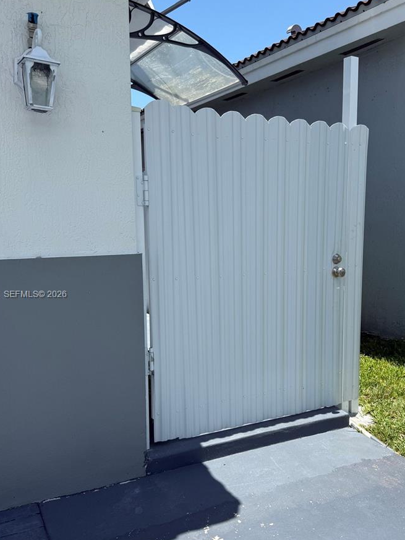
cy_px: 295
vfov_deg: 55.3
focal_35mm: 33
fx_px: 515
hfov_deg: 42.9
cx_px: 231
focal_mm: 6.76
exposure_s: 1/3759
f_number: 1.78
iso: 80
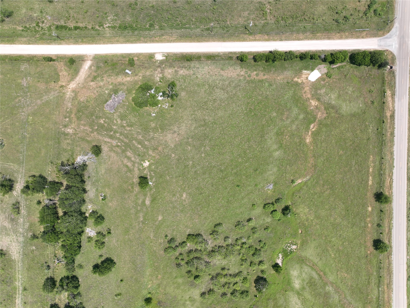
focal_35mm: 24
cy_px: 154
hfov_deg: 71.6
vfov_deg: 56.8
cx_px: 205
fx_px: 284
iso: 100
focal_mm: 12.29
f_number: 2.8
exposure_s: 1/2000
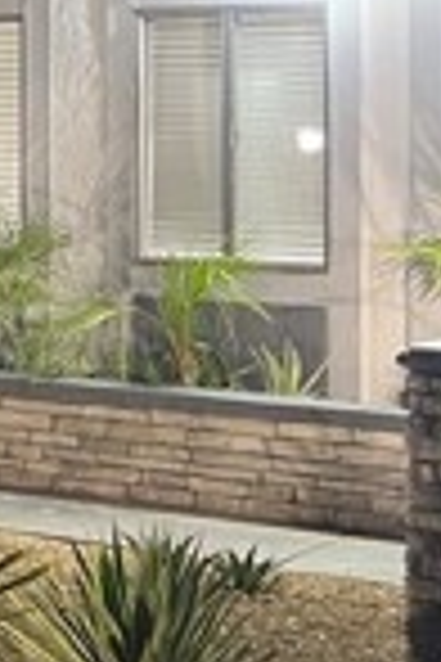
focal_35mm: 118
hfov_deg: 10.1
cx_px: -634
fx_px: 2168
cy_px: 104
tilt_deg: -0.1
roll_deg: +0.5
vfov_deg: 17.2
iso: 640
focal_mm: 5.7
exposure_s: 1/40
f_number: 1.5
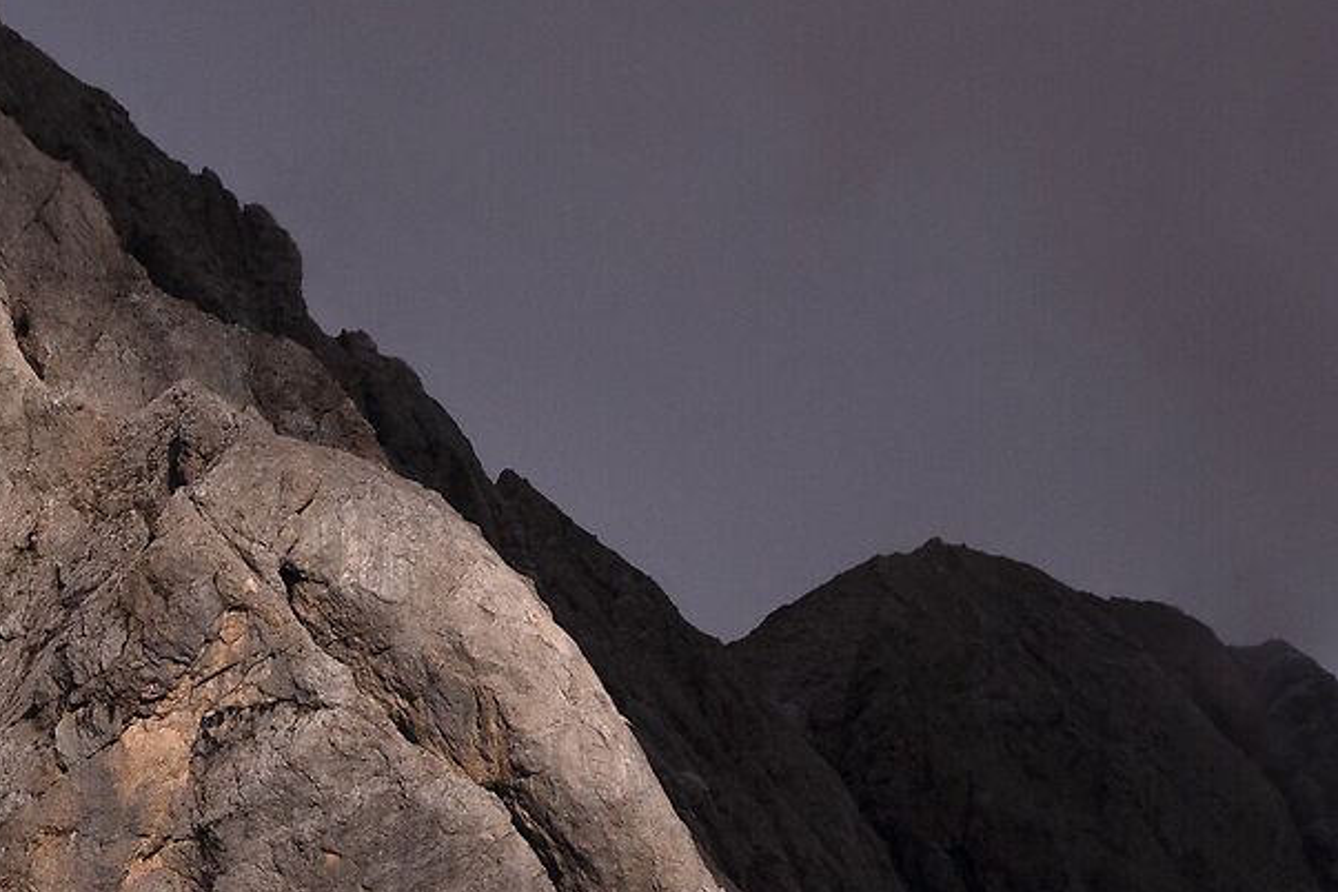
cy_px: 1338
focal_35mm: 796
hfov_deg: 2.6
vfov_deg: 1.7
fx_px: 29582
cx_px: -11
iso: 200
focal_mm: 200
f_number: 8
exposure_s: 1/3200
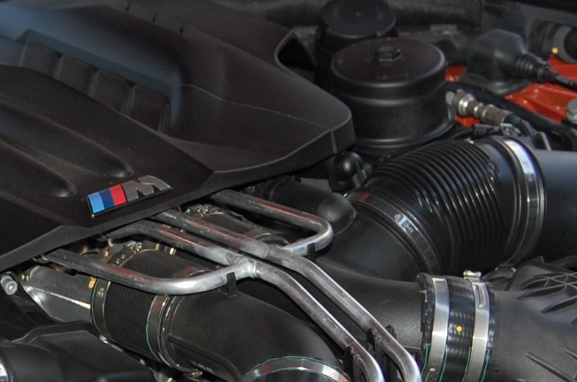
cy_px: 296
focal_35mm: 138
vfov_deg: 9.9
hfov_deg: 14.8
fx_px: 2207
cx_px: 125
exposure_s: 1/60
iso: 400
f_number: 4.5
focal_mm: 32
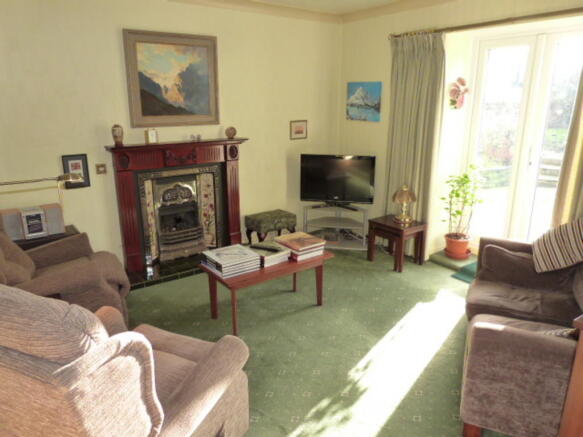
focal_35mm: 25
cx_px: 292
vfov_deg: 54.9
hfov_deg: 69.4
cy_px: 218
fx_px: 421
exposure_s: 1/60
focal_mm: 4.5
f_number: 2.8
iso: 200
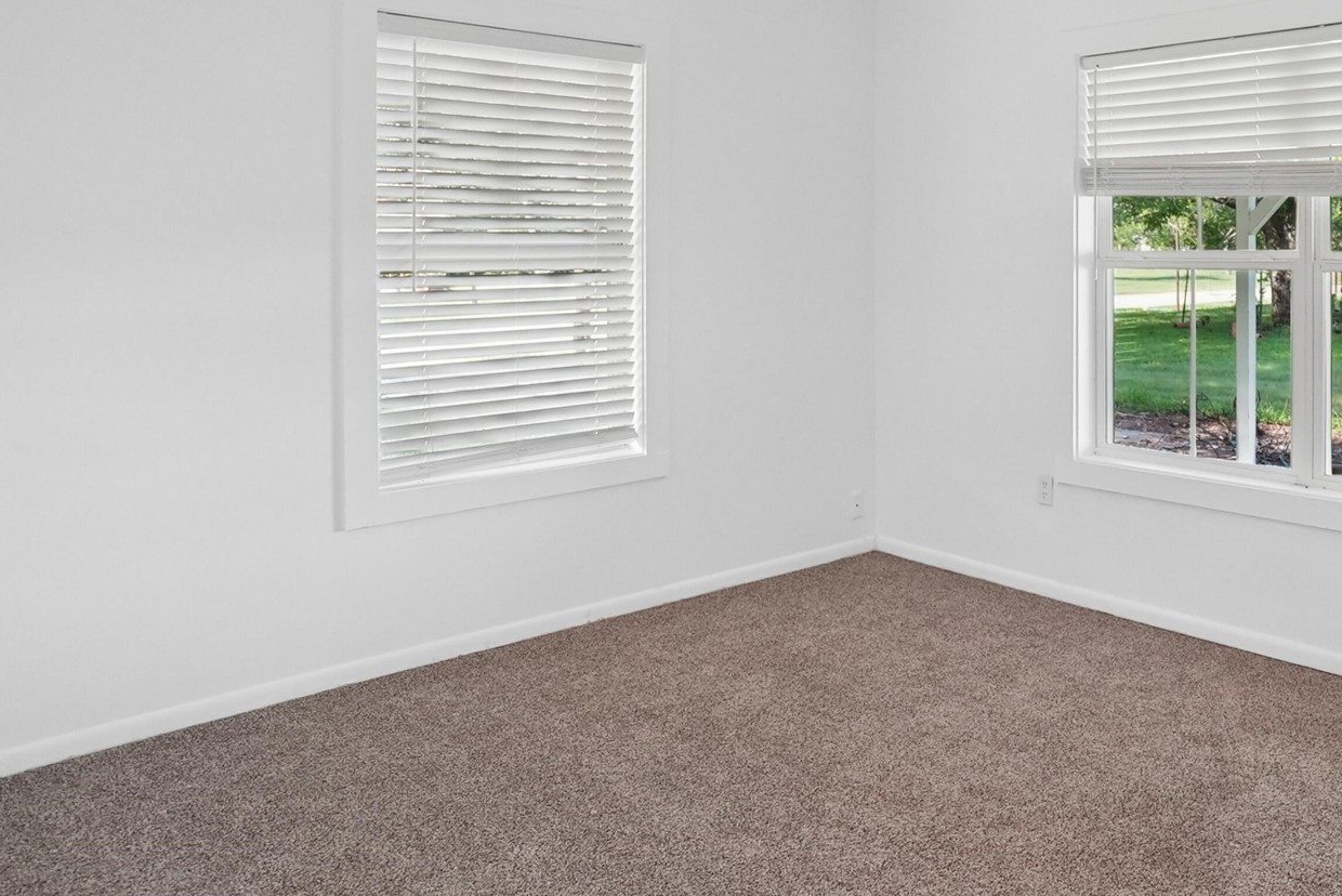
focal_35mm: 28
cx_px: 1056
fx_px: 1044
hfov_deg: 60.6
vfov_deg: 45.5
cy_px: 272
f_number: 4
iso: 2500
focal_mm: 16
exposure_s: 1/400
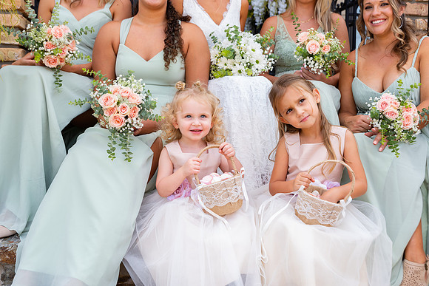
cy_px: 143
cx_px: 214
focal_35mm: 40
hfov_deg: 48.4
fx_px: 477
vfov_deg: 33.4
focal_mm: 40
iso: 200
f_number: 4.5
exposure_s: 1/160
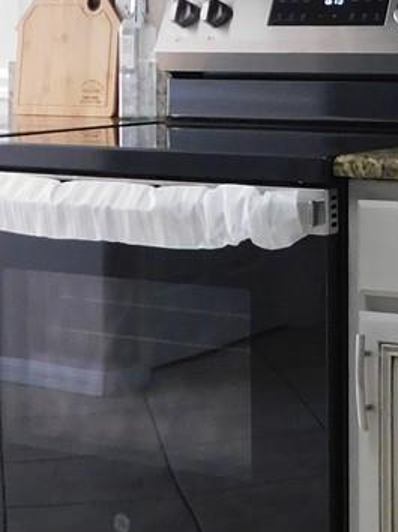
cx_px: 553
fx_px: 1596
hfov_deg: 13.6
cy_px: 8
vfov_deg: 18.4
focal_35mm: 104
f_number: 3
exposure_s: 1/30
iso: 280
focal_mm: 4
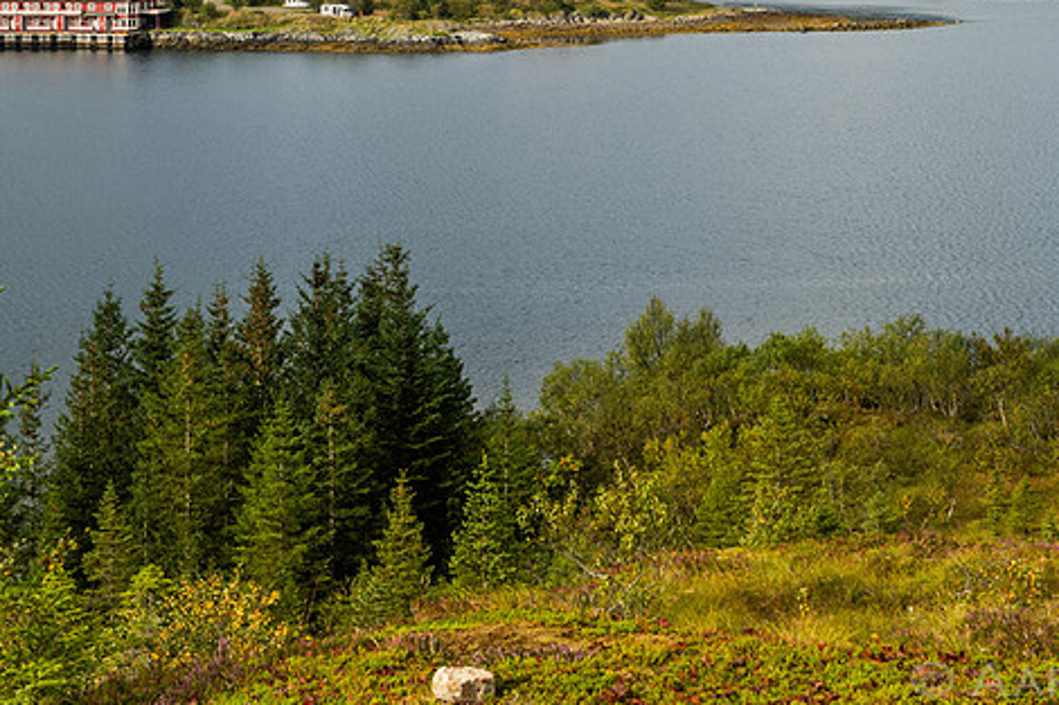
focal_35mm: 82
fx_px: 2411
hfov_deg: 24.8
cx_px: 586
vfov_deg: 16.1
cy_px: -104
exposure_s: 1/100
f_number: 10
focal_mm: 35
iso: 200
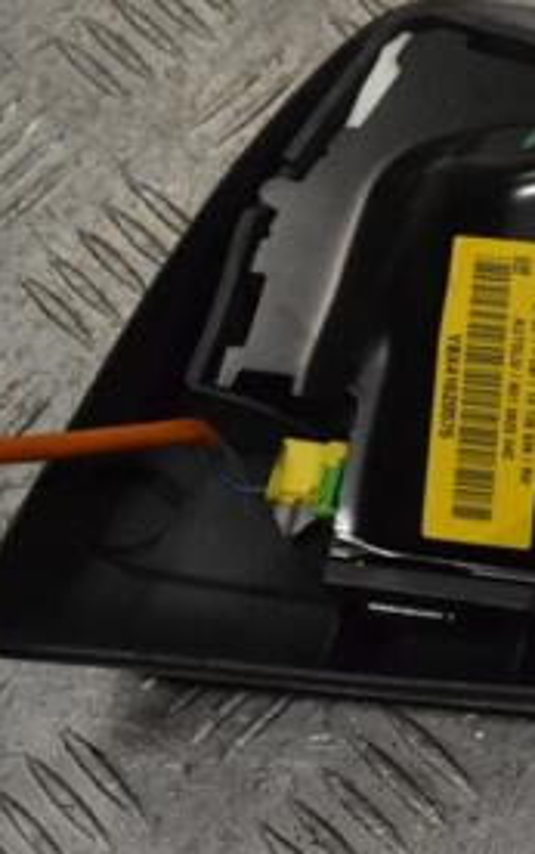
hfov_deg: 13.2
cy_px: 347
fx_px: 2165
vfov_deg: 22.3
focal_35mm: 93
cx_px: 850
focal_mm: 28
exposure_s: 1/400
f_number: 10
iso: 3200
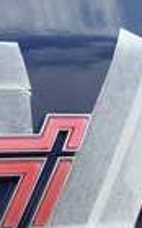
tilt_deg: -5.9
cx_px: -60
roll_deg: +1.6
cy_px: 236
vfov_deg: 24.8
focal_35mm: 79
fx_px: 491
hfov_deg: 15.4
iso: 25
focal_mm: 4.25
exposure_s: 1/1250
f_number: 1.8
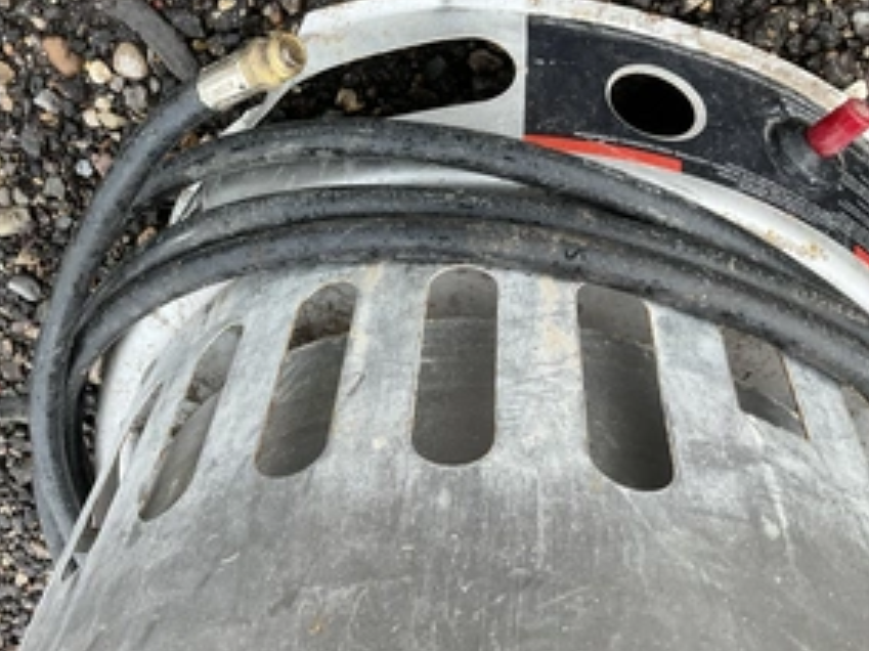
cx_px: 270
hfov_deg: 44.9
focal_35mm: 41
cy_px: 215
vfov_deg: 34.8
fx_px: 1029
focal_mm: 3
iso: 16
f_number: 1.8
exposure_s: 1/123
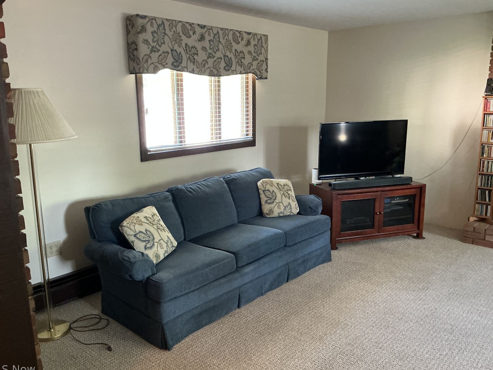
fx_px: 427
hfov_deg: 59.9
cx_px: 238
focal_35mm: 30
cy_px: 187
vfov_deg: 46.8
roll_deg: +0.9
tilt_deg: -12.8
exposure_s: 1/40
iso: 250
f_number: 1.8
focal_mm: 3
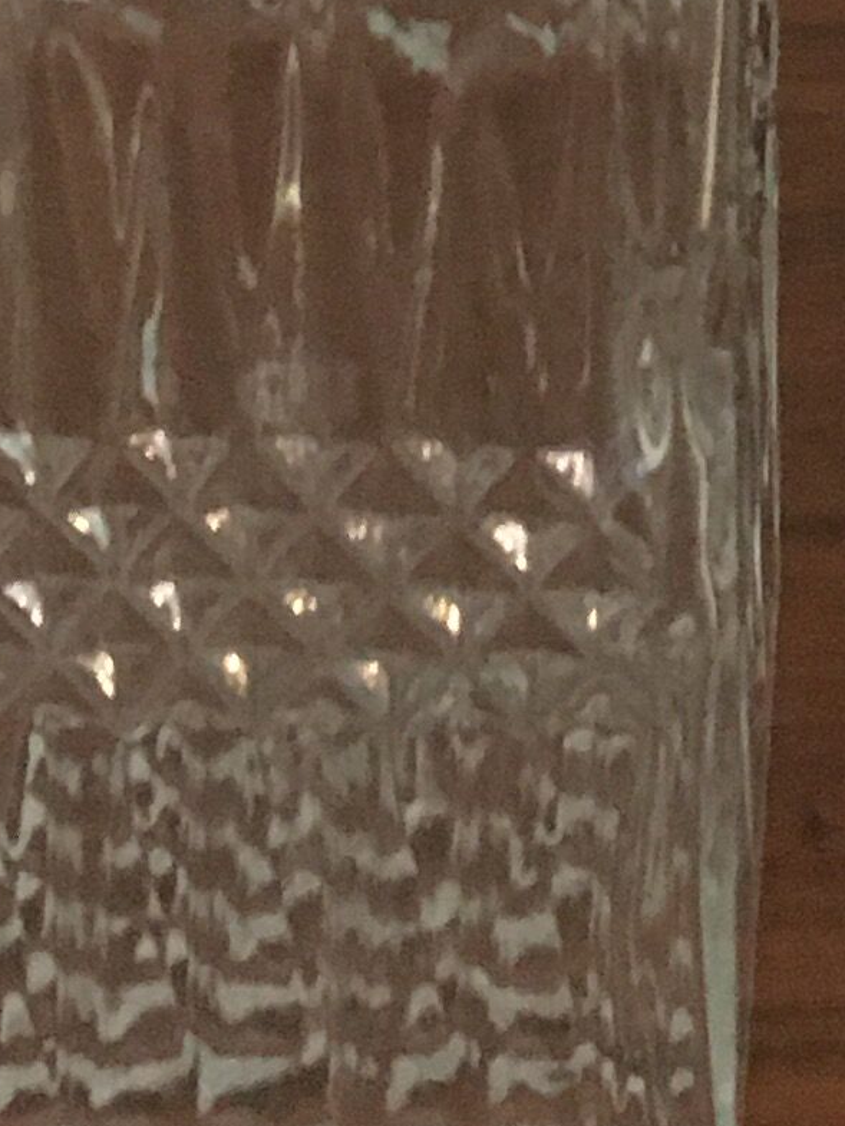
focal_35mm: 149
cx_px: 930
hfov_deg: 9.9
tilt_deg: -21.2
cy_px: -998
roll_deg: -1.6
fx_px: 4848
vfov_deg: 12.0
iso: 400
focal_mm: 4.15
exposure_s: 1/17
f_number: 2.2
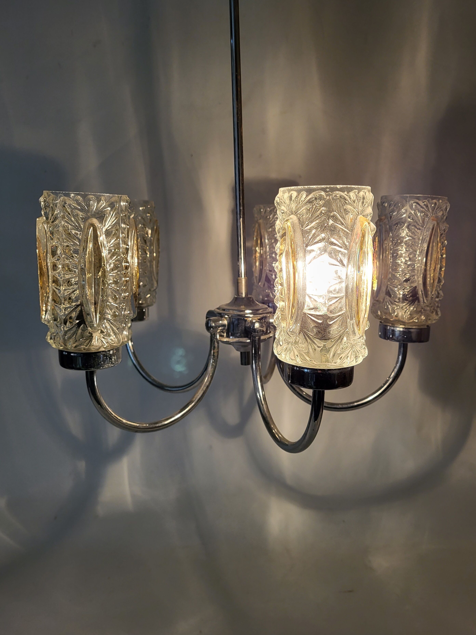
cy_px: 318
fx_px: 477
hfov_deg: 53.1
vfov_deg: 67.3
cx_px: 238
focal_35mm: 26
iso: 160
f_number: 1.8
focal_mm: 5.4
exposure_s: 1/100
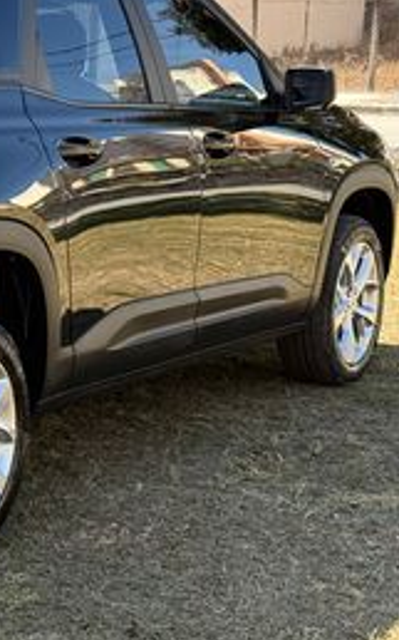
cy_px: 260
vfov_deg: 22.3
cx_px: -164
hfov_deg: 13.4
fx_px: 1620
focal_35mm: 93
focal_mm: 6.76
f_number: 1.78
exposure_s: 1/740
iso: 80
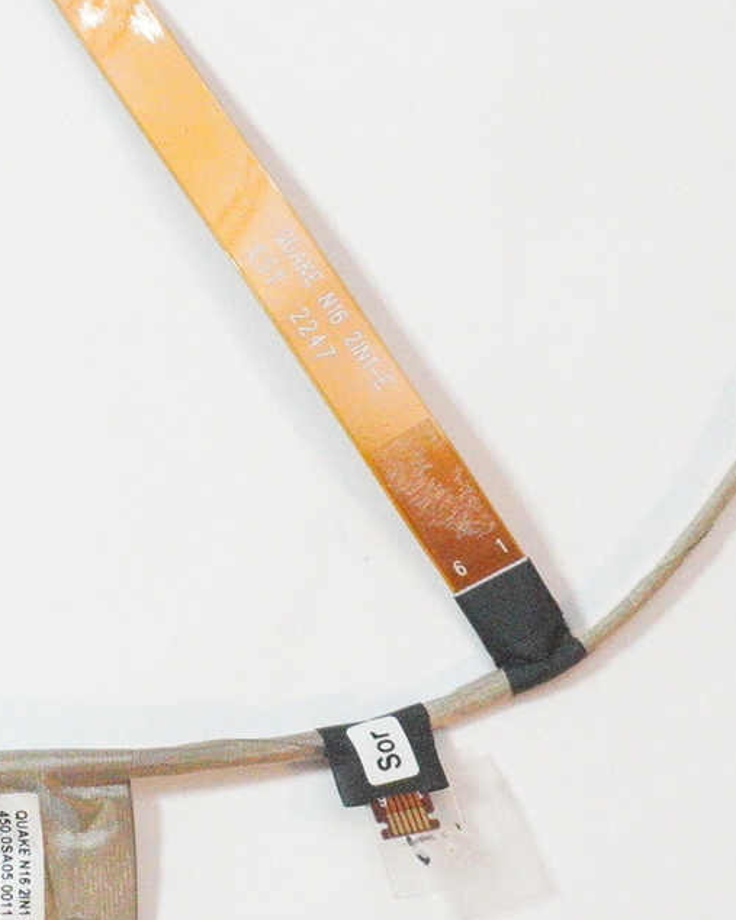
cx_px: -134
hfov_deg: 12.4
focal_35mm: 122
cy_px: 286
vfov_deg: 15.7
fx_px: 3323
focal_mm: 22
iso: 8000
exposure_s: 1/200
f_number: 5.6
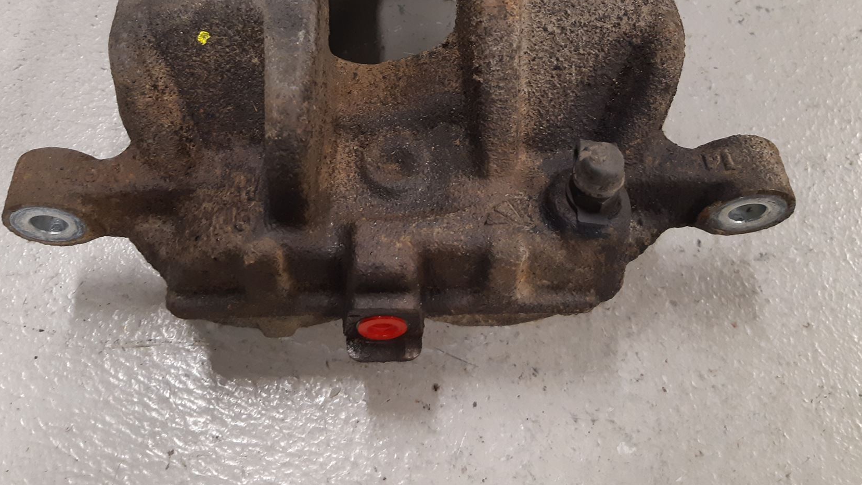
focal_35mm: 35
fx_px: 800
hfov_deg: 56.3
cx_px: 360
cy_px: 87
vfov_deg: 32.6
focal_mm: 3.93
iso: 160
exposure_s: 1/50
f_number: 1.7
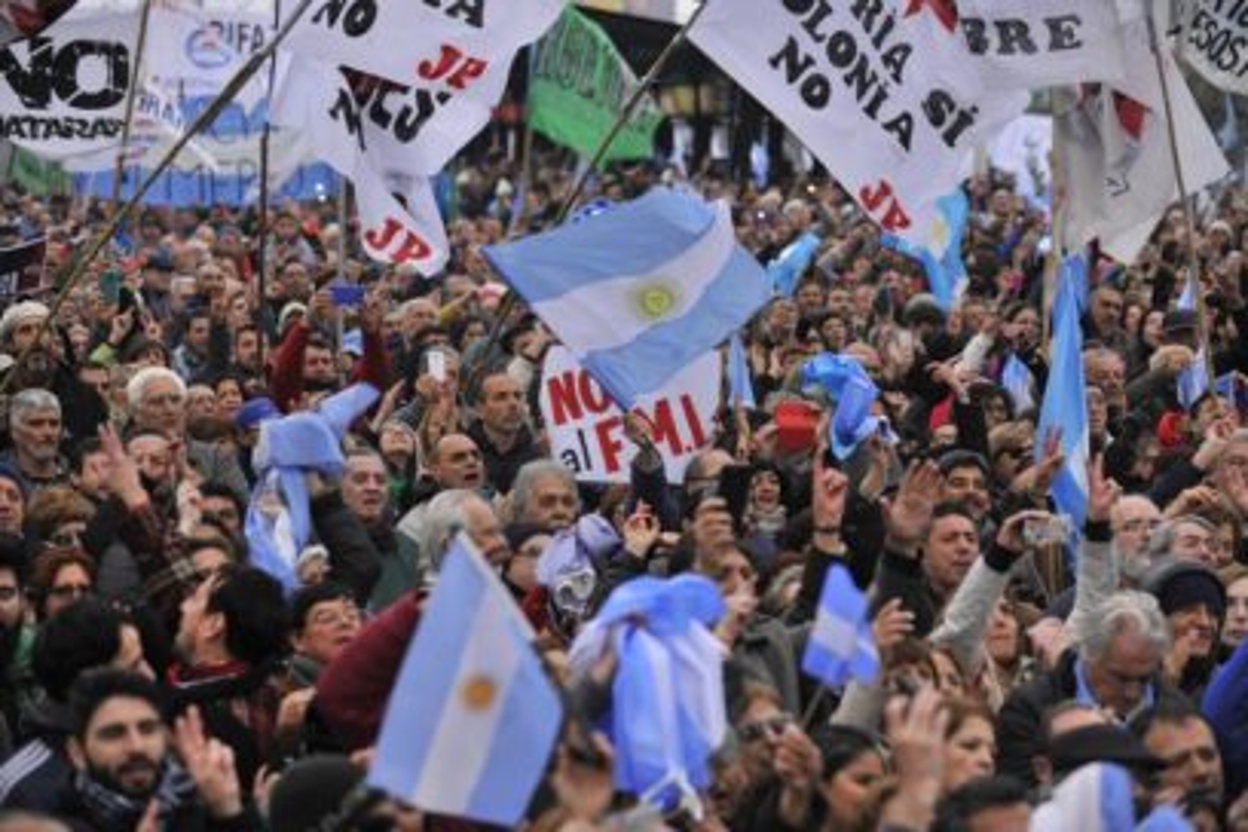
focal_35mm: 95
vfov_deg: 14.4
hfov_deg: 21.5
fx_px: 3293
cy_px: 416
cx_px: 624
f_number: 3.2
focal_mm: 95
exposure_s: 1/1000
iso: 400
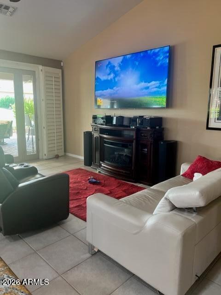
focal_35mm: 26
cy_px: 148
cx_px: 110
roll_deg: -1.5
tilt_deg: -9.4
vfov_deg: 67.3
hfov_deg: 53.1
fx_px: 221
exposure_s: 1/120
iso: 125
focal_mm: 5.7
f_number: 1.5
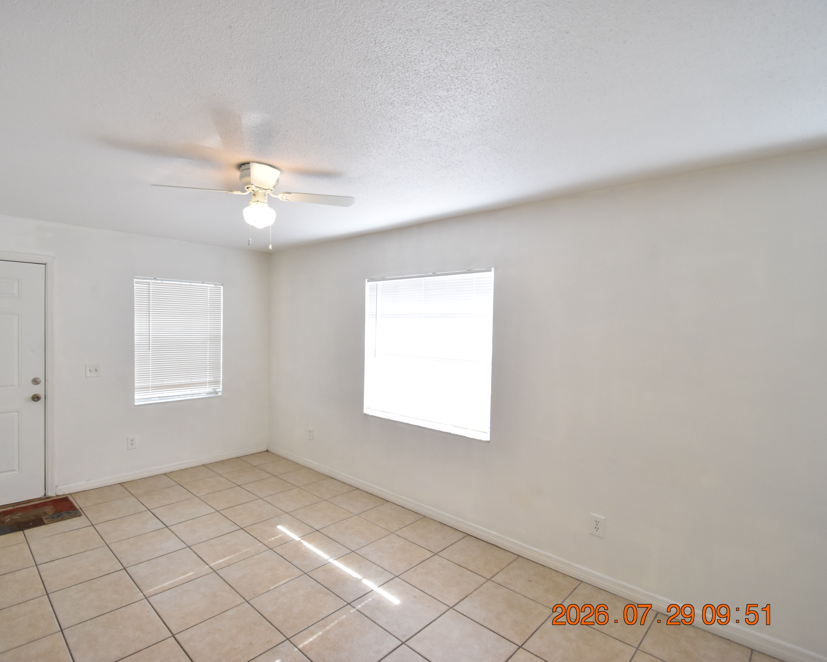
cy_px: 332
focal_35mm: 17
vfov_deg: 77.0
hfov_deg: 89.3
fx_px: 416
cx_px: 368
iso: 800
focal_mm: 10
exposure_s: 1/180
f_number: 3.5
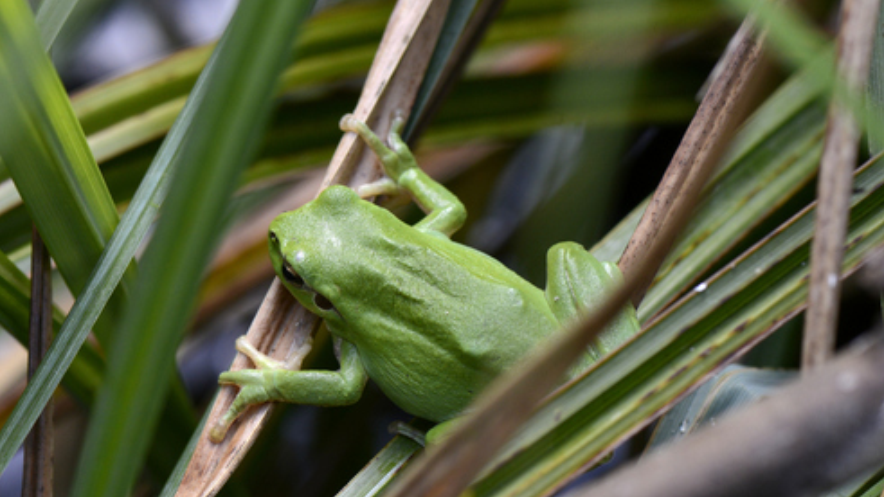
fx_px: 2625
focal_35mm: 112
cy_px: 280
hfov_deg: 19.1
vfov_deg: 10.8
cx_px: 436
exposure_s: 1/200
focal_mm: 105
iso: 500
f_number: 7.1
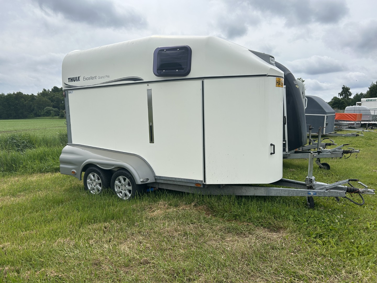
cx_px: 188
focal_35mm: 26
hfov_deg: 67.3
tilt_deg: -6.3
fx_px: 283
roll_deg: +1.8
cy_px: 142
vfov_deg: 53.1
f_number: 1.5
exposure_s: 1/5587
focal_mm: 5.7
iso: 50
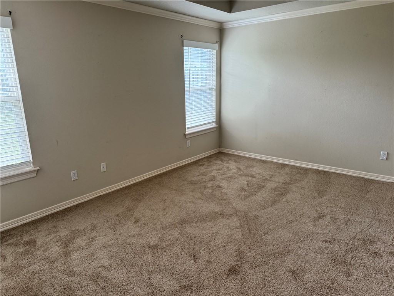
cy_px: 148
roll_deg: +0.7
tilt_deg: -13.3
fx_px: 273
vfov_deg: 56.8
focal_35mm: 24
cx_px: 197
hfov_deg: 71.6
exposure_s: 1/120
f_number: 1.78
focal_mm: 6.76
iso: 160
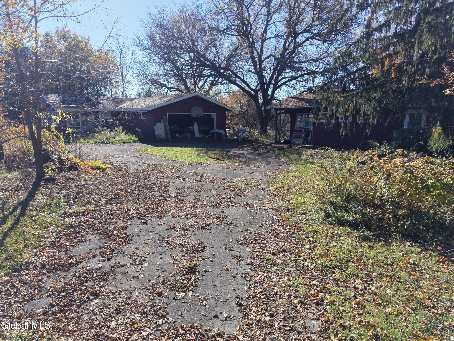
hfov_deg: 71.6
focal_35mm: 24
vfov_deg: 56.8
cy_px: 170
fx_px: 315
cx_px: 227
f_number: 1.8
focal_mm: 8.67
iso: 400
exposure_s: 1/4000
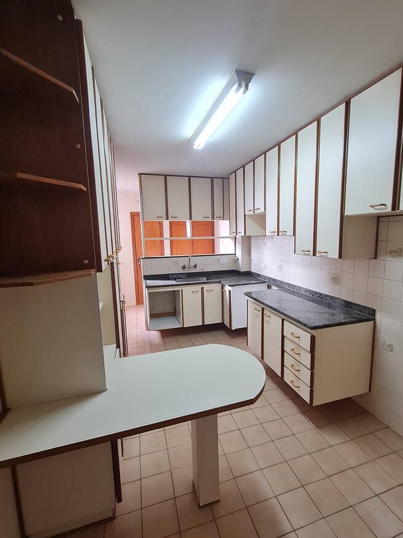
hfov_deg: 77.9
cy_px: 270
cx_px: 220
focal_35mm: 16
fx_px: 248
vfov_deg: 94.5
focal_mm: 1.74
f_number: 2.2
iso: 200
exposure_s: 1/60
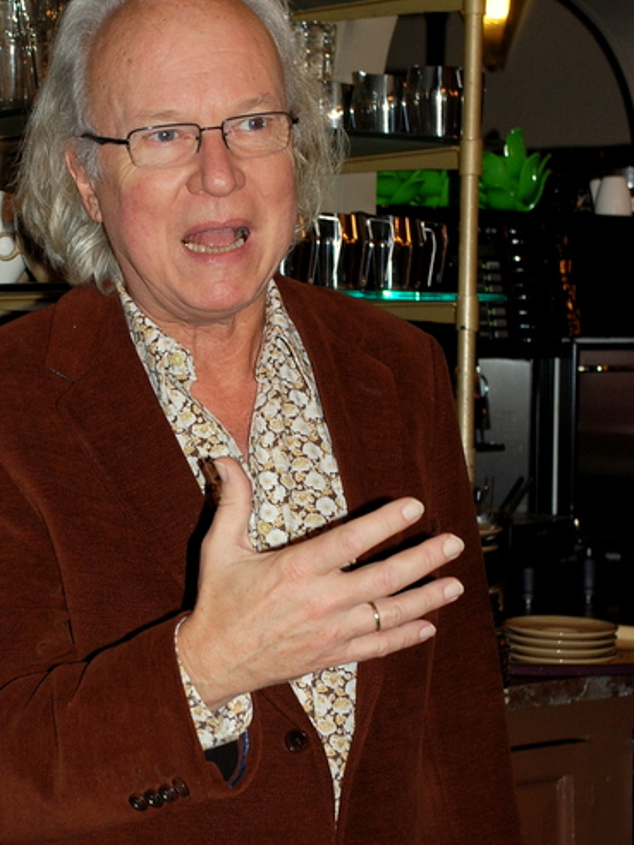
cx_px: 254
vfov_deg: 21.0
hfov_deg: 15.9
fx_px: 2271
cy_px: 546
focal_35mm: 93
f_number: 4.8
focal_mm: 44
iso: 320
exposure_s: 1/60
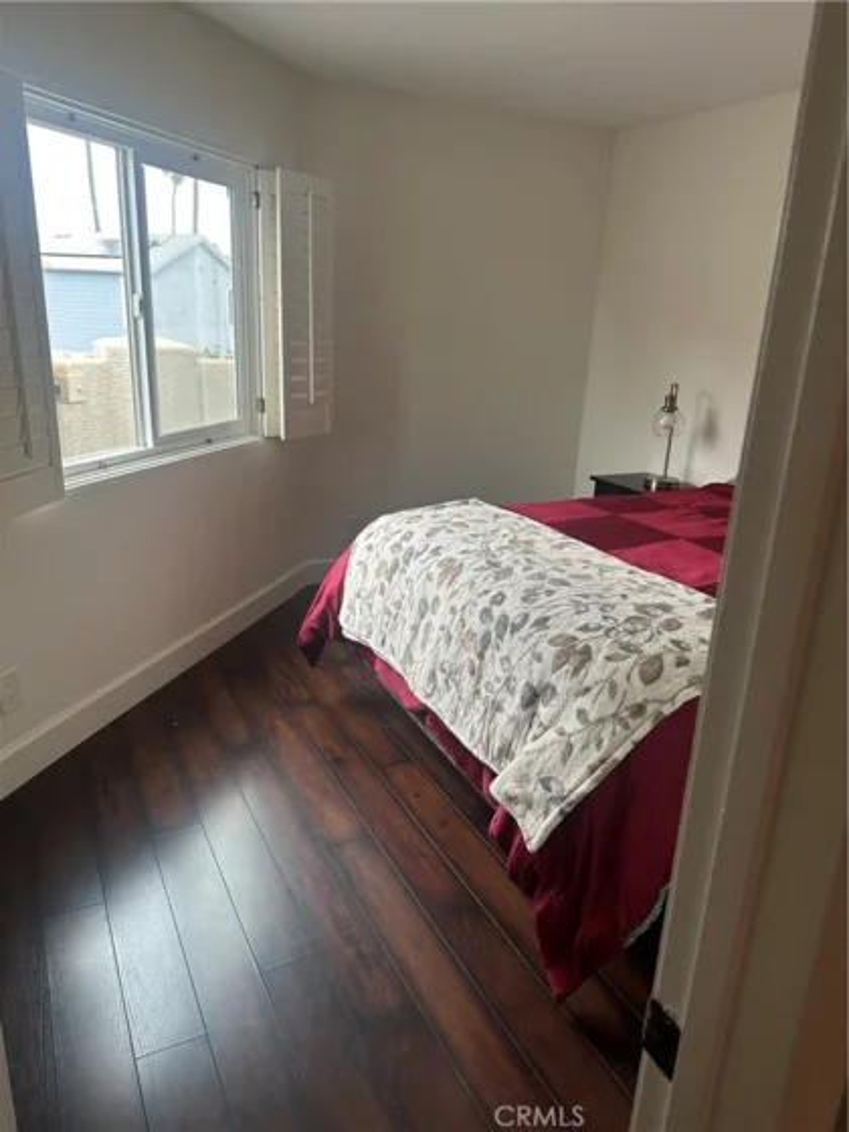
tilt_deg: -18.2
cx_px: 424
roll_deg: -2.9
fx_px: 785
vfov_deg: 71.6
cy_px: 566
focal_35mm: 24
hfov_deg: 56.8
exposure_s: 1/60
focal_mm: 6.86
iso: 160
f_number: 1.78
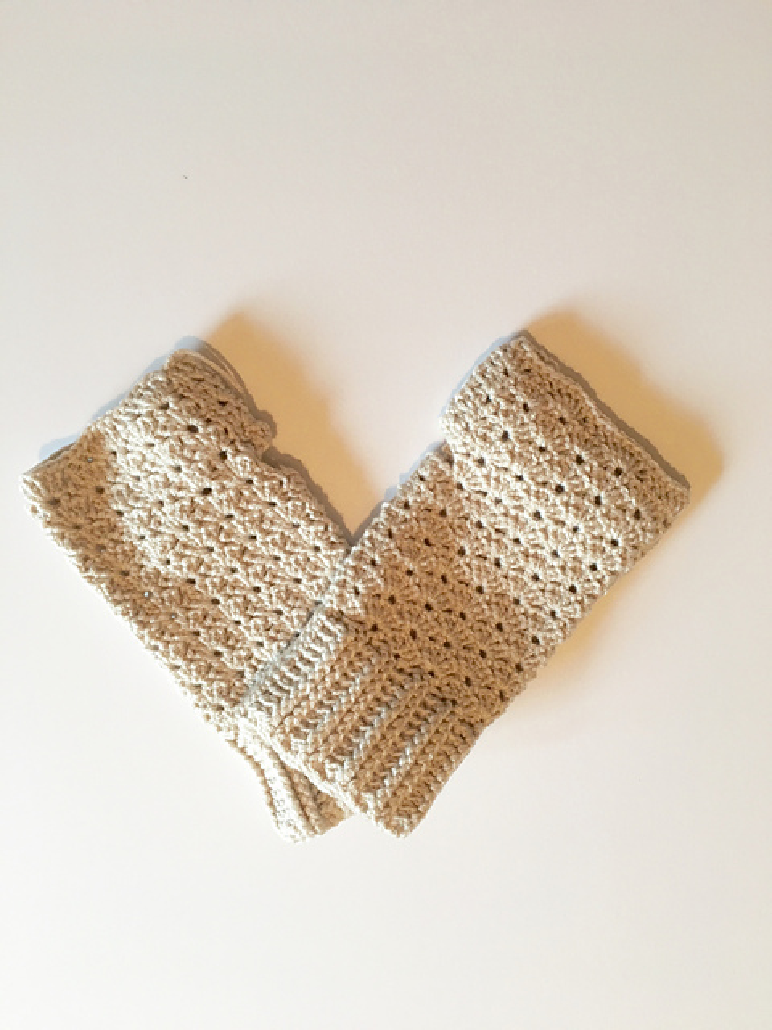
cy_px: 515
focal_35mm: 29
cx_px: 386
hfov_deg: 48.2
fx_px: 862
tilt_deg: -78.2
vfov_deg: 61.7
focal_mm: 4.15
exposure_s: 1/30
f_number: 2.2
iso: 80
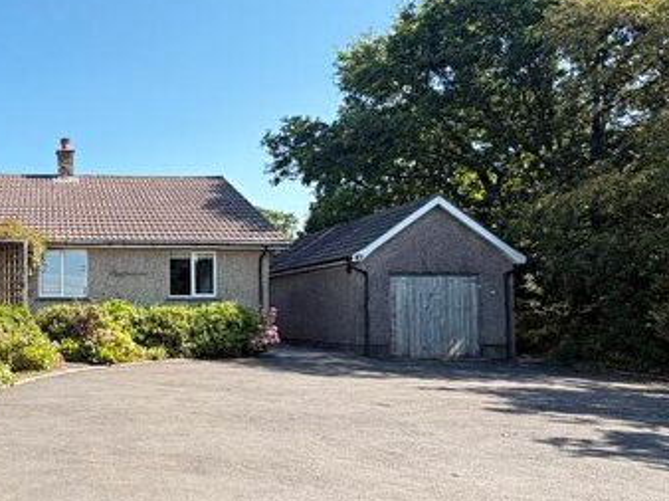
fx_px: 560
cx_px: 65
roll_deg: +0.4
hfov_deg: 53.8
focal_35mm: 29
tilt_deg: +2.6
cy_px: 302
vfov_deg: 47.9
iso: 64
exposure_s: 1/313
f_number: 2.2
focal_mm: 2.22
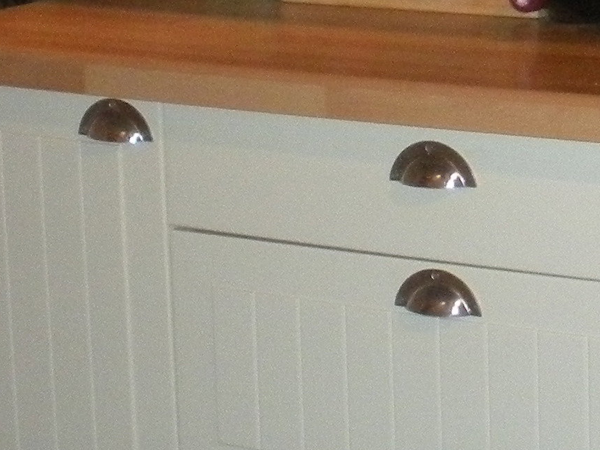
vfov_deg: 9.6
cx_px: 602
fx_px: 2565
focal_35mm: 148
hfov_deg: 13.2
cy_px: -284
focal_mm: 6.3
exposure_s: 1/60
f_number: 3.5
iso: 400
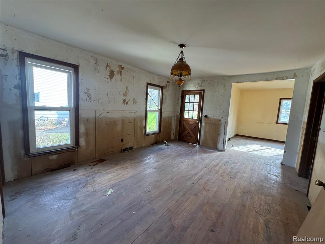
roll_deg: -3.6
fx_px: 131
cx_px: 162
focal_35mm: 14
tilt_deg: -6.0
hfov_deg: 102.1
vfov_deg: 85.7
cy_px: 122
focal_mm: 2.22
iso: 250
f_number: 2.2
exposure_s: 1/99
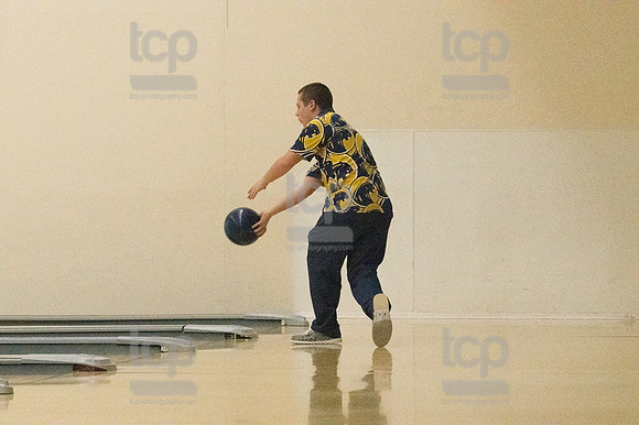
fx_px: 2927
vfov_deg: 8.3
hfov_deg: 12.5
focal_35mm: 165
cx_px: 320
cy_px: 212
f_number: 4.5
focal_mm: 110
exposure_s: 1/1250
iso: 10000
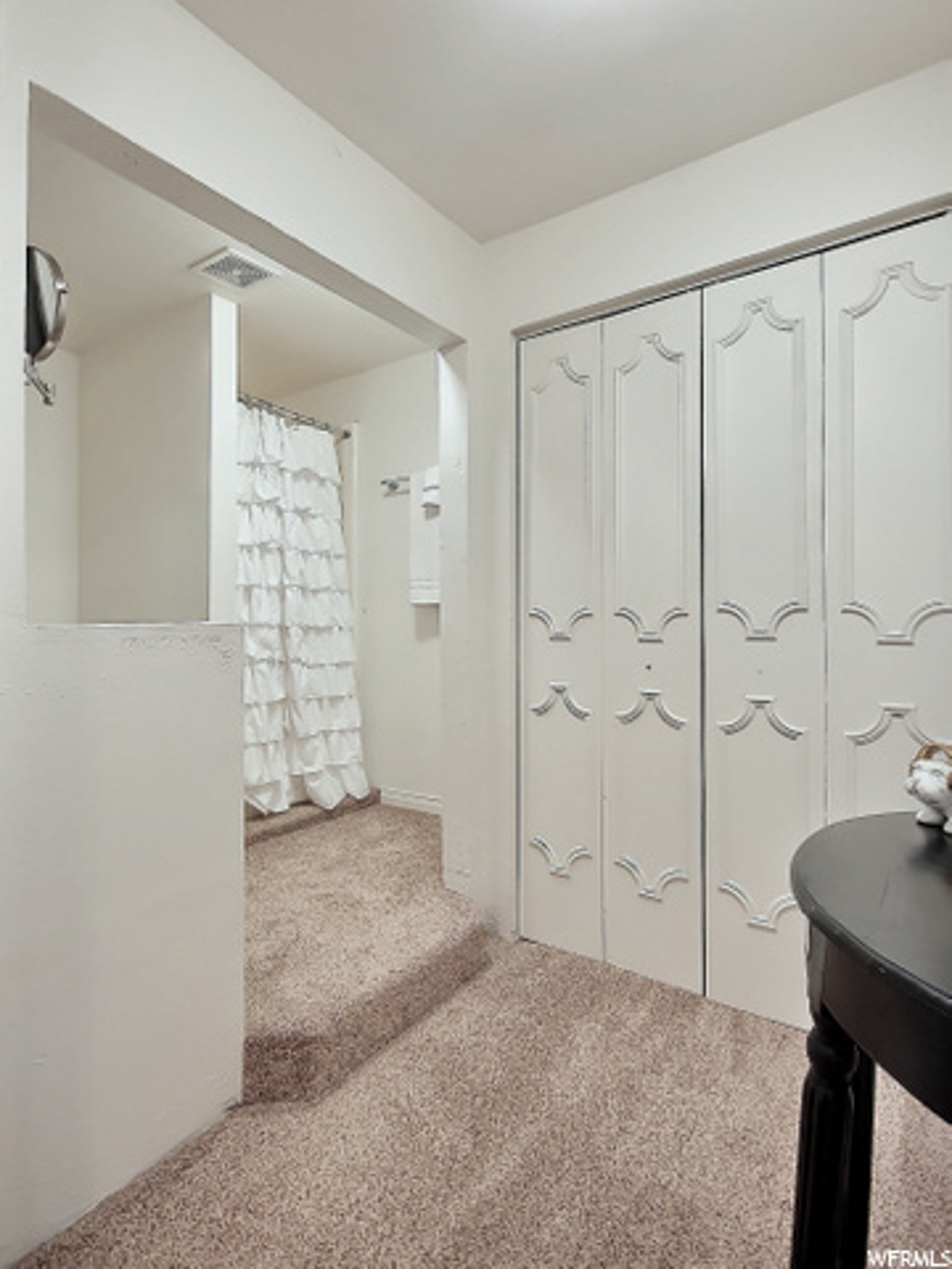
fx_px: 477
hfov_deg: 89.9
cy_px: 634
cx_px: 476
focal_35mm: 13
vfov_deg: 106.2
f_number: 2.2
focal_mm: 2.2
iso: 800
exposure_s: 1/2
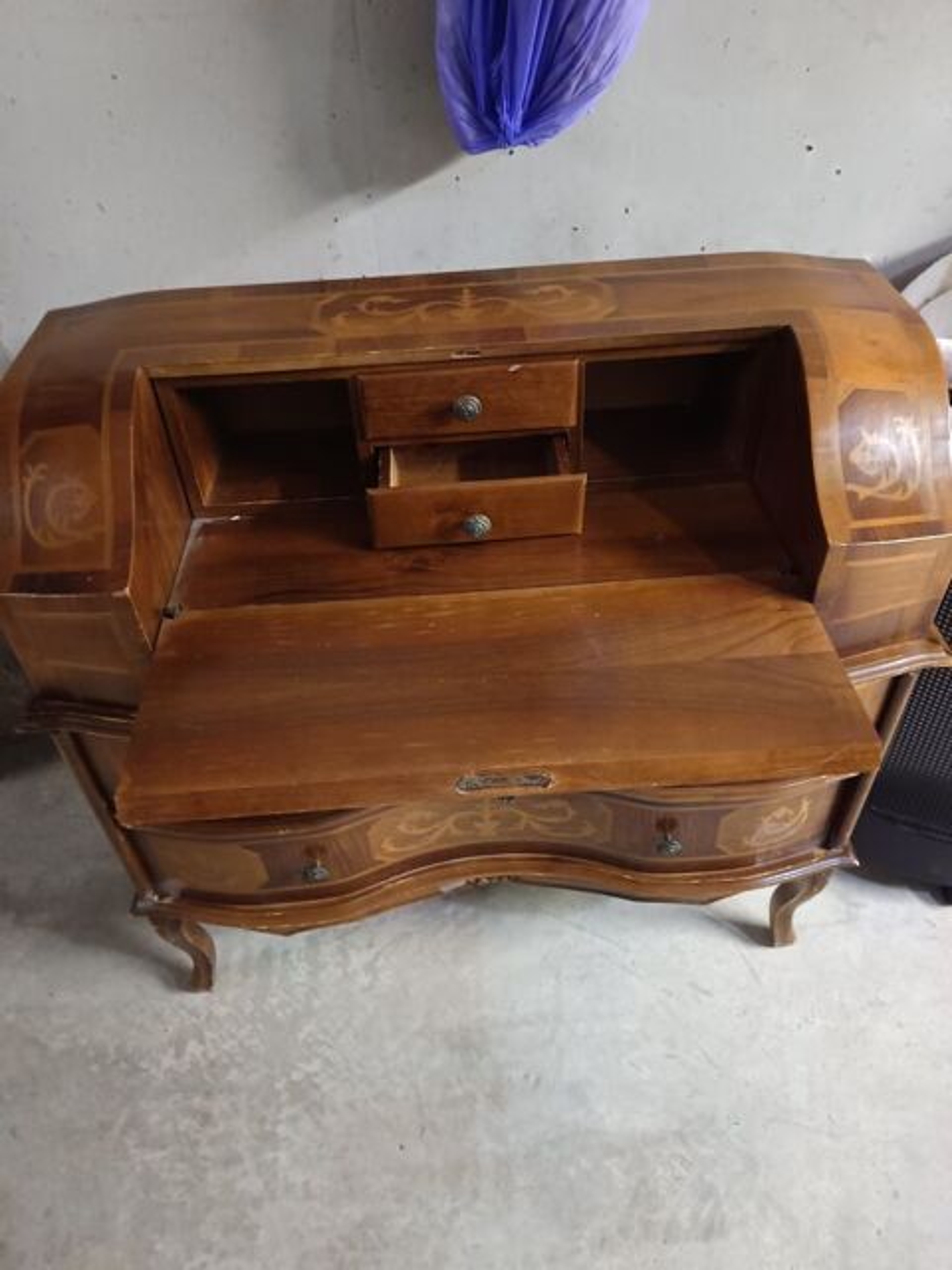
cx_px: 476
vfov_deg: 71.6
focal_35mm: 24
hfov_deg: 56.8
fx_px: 880
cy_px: 635
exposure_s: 1/16.7
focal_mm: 5.31
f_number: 1.7
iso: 3671
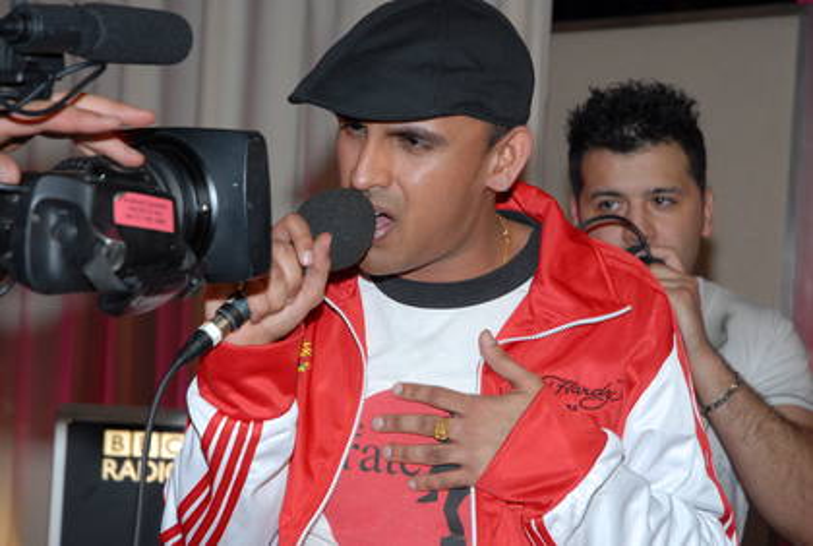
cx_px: 406
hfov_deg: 19.4
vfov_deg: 13.1
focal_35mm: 105
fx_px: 2376
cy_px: 273
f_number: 5.6
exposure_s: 1/60
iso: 400
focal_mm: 70
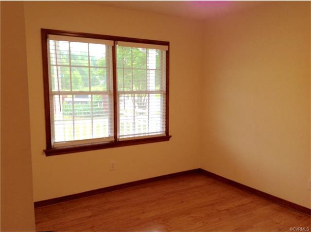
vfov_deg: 40.7
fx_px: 314
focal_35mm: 35
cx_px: 156
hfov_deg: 52.6
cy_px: 116
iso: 50
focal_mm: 4.28
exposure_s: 1/20
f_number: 2.4
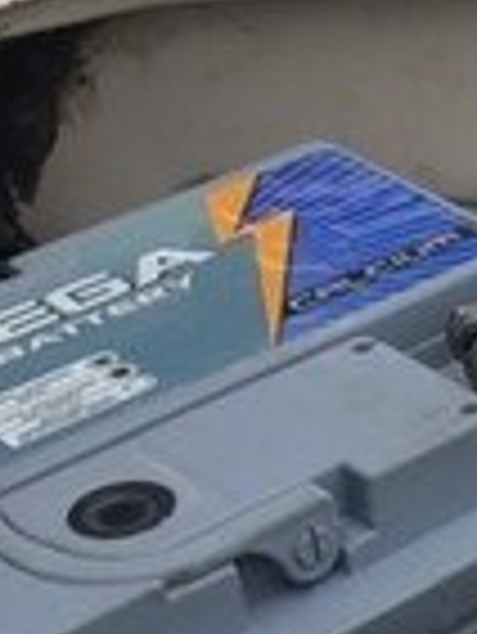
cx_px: 1242
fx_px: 2495
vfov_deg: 14.5
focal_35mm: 136
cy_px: 268
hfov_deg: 9.4
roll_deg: +3.0
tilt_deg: -30.0
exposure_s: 1/100
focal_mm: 4.15
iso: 32
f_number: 2.2
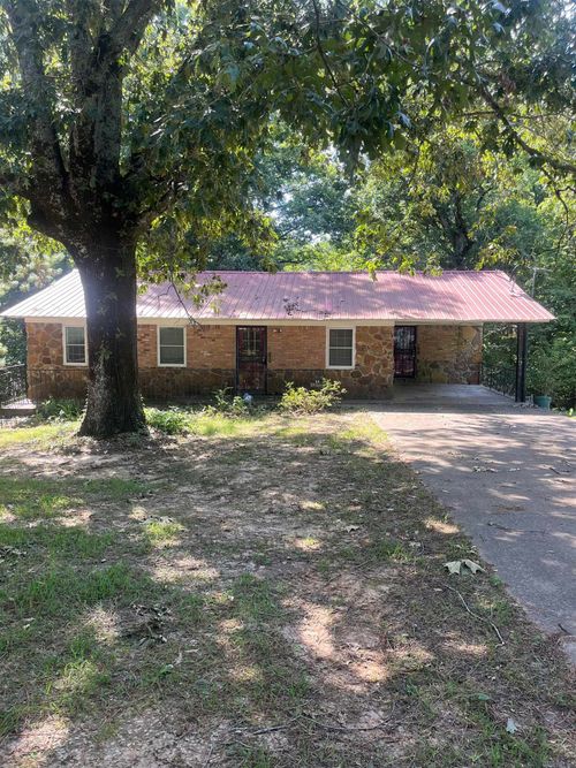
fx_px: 577
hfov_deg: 53.0
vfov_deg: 67.3
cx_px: 288
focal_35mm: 26
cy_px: 384
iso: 50
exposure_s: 1/164
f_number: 1.6
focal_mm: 5.1
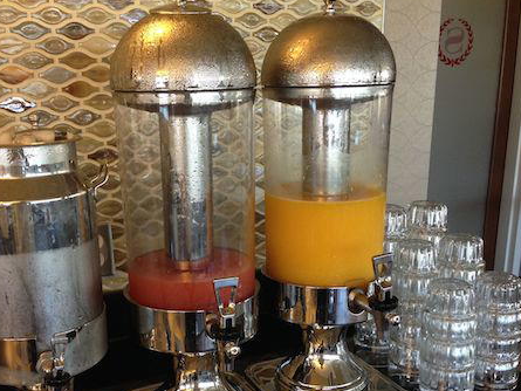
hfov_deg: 43.8
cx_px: 235
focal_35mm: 43
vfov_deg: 33.4
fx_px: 647
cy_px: 250
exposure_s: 1/20
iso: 100
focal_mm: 4.12
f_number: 2.4
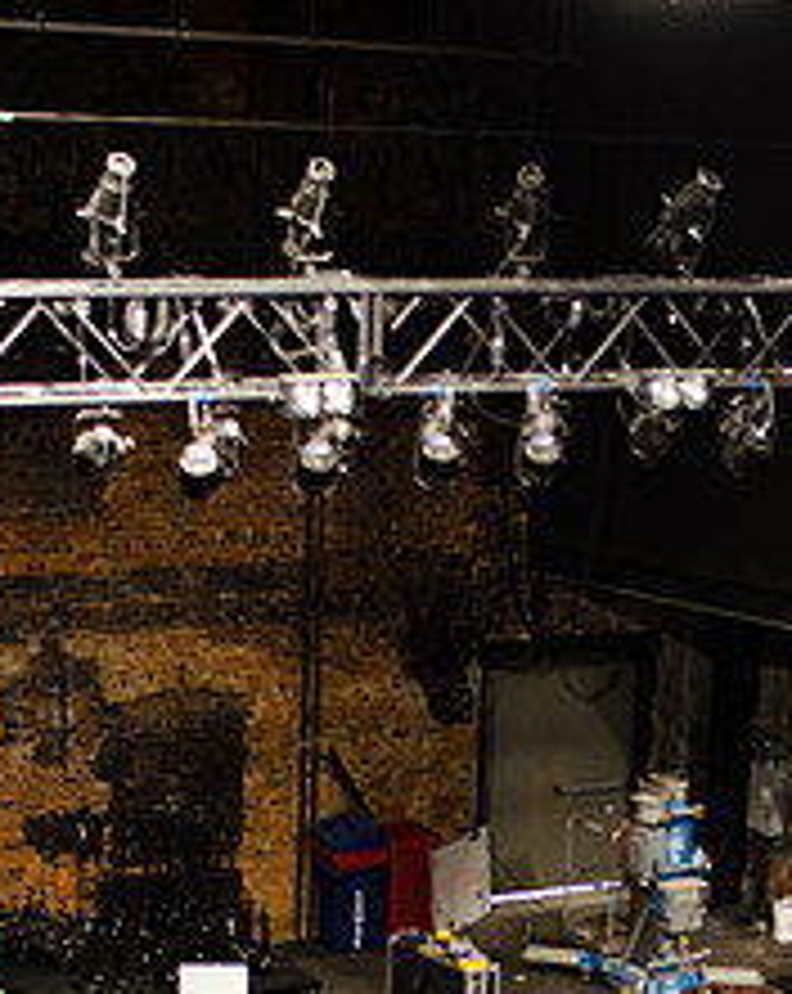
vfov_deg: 21.8
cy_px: 864
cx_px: 540
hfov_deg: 17.8
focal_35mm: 86
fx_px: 2527
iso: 1000
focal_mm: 30
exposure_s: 1/100
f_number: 2.2
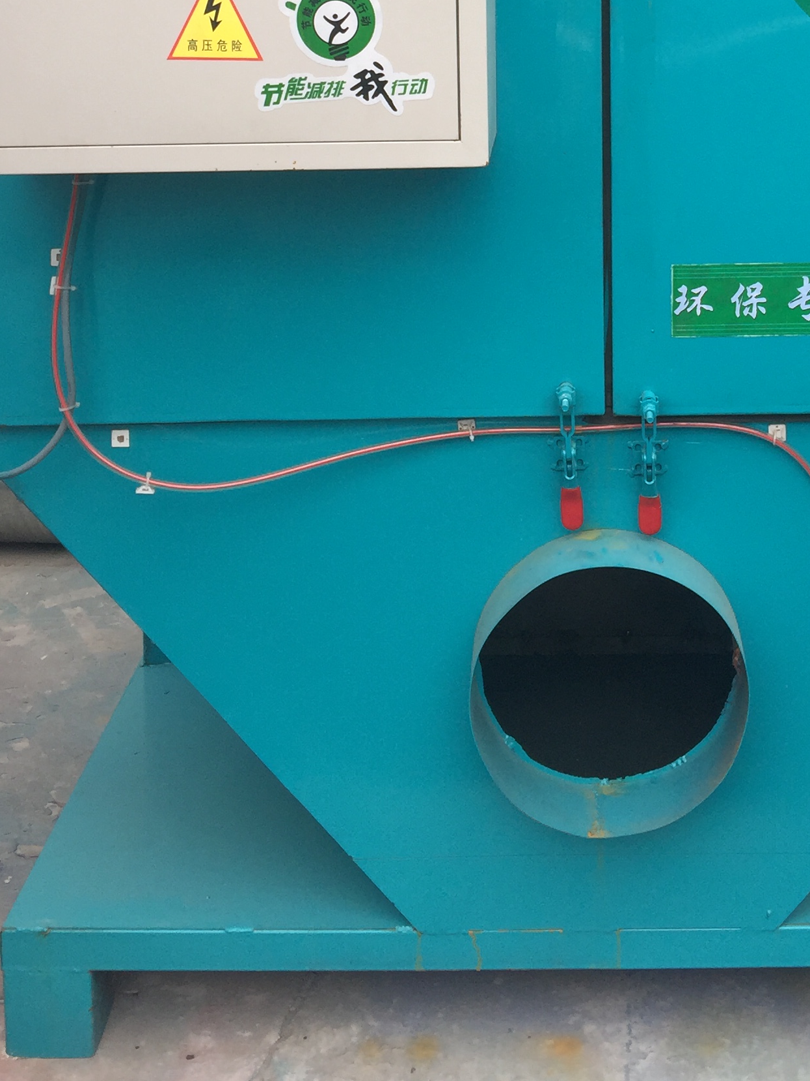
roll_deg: -1.1
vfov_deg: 31.8
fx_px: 1779
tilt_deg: -2.5
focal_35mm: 57
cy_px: 61
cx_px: 584
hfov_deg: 25.4
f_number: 2.2
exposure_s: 1/311
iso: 32
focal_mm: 4.15
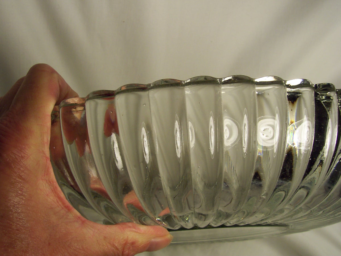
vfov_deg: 38.7
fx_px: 364
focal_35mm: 37
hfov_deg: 50.1
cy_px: 128
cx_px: 170
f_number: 5.6
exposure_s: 1/180
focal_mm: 5.6
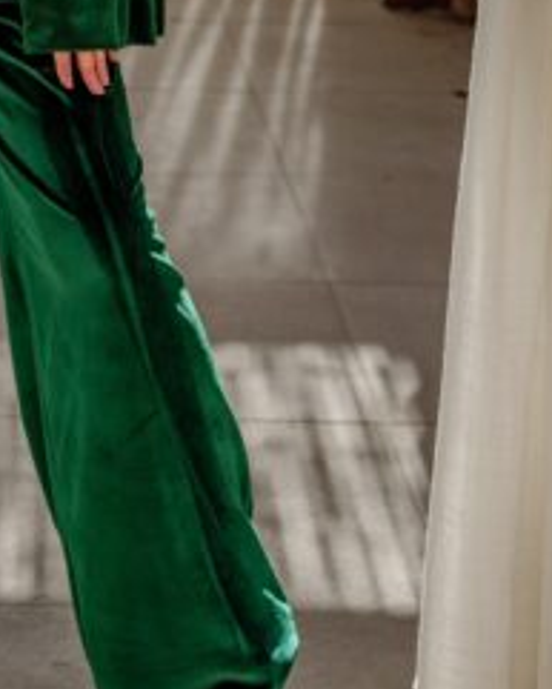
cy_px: -162
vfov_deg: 12.8
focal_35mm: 146
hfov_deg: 10.5
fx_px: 2980
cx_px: 9
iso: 100
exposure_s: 1/640
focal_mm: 49
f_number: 4
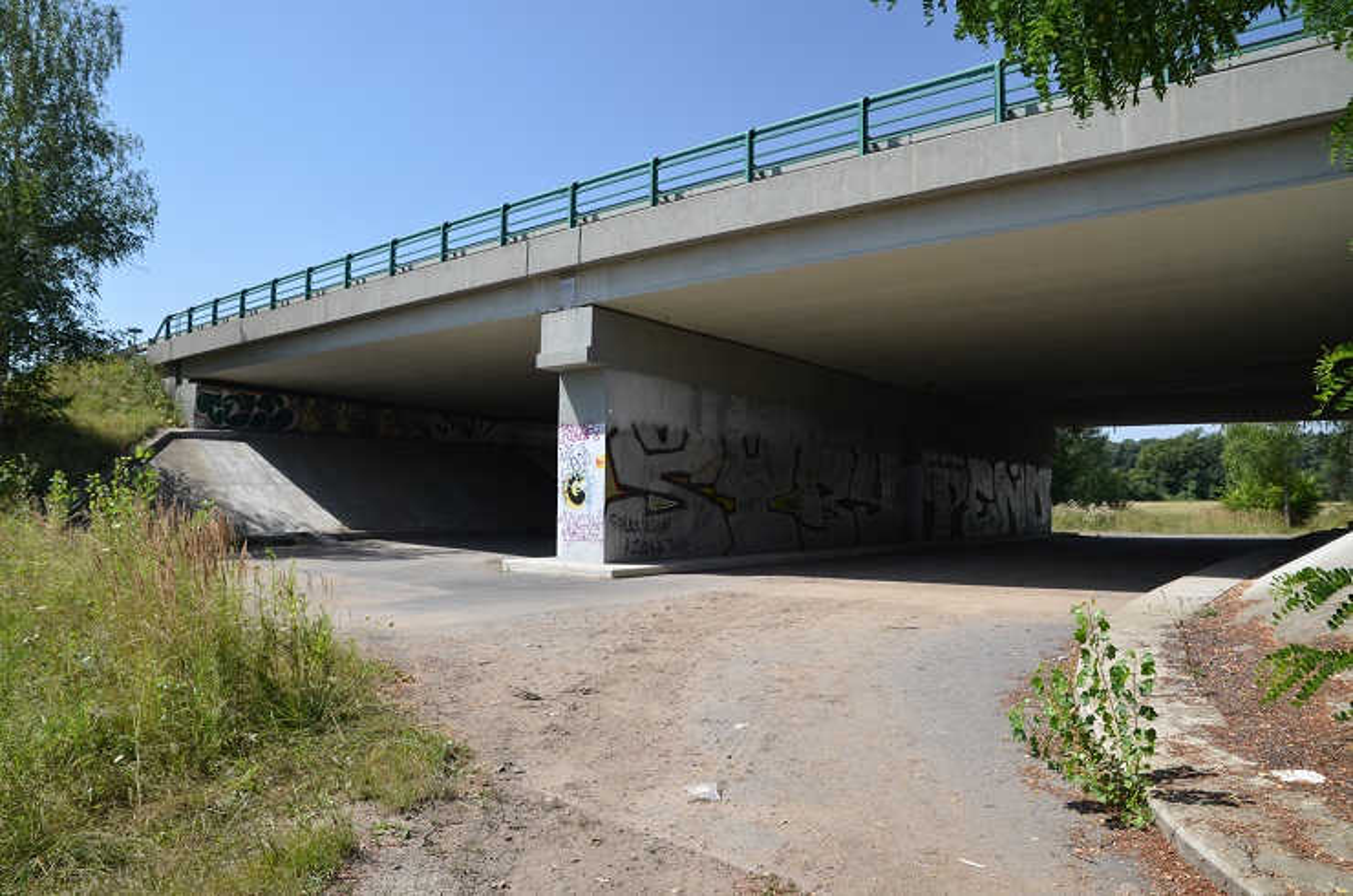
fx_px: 900
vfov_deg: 52.9
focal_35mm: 24
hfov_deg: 73.9
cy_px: 448
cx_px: 676
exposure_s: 1/200
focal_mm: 16
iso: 200
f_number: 7.1
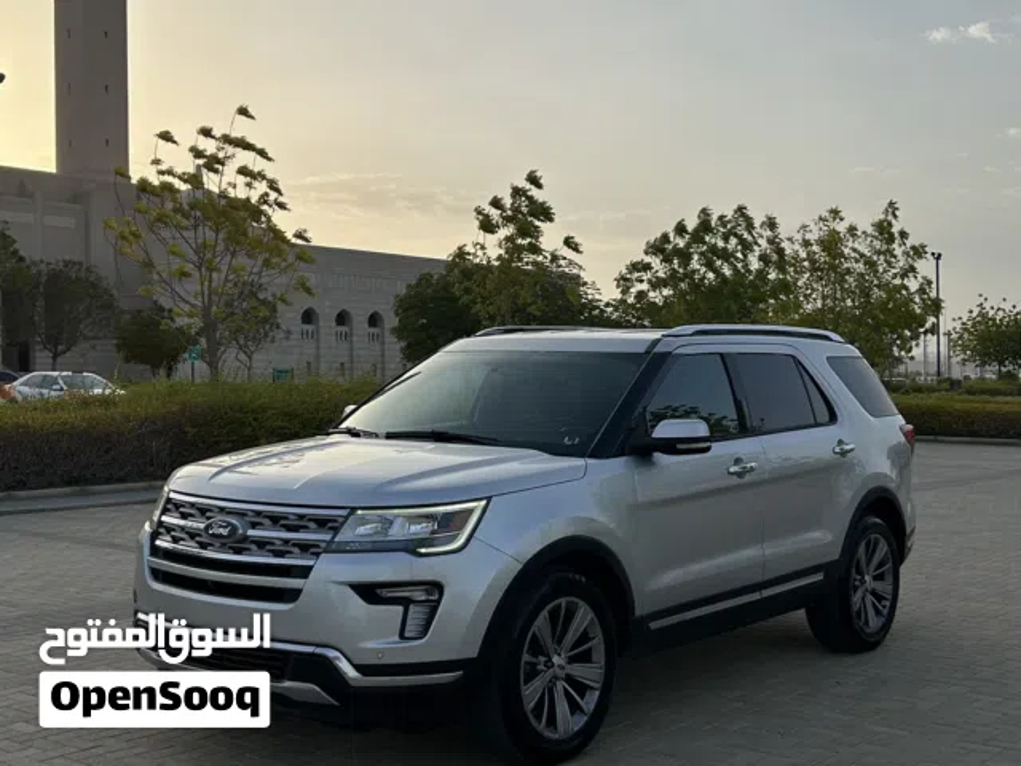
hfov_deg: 67.3
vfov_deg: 53.1
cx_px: 510
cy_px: 383
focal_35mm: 26
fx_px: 767
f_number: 1.5
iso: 50
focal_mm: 5.7
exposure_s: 1/4630
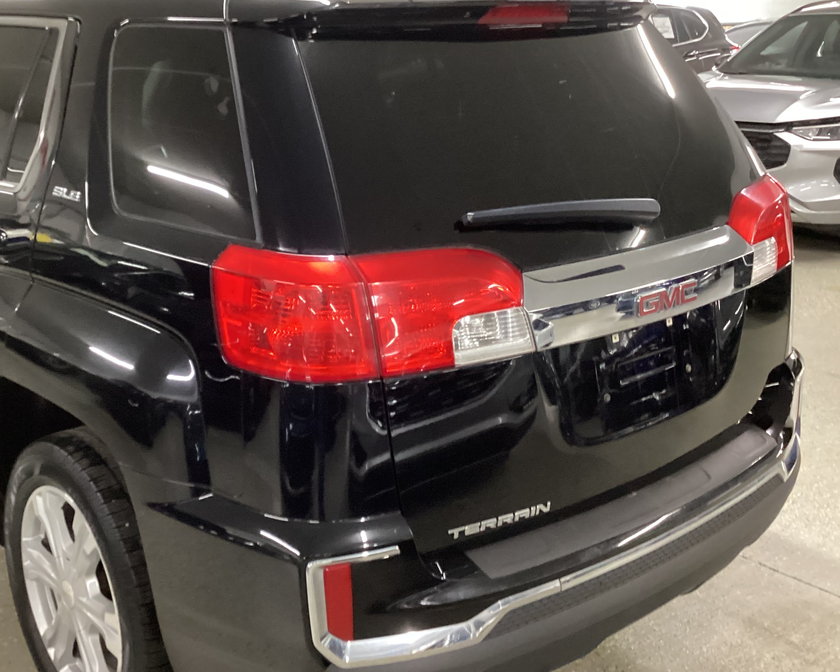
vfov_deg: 36.5
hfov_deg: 44.3
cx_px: 293
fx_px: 1019
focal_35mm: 41
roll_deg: -0.6
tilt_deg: -17.4
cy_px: 310
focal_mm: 3.3
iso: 500
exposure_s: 1/30
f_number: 2.4
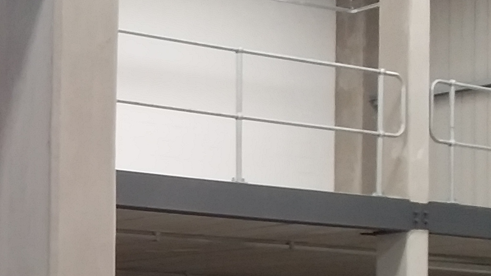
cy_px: 322
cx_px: -60
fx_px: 1406
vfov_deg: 11.0
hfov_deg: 19.0
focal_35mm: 108
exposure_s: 1/100
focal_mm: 3.3
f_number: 2.2
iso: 64
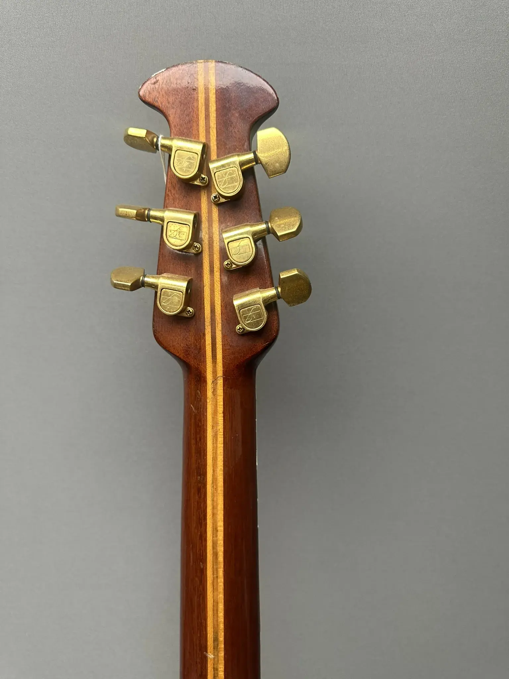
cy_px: 340
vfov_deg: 71.6
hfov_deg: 56.8
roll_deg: -0.6
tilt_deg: -14.8
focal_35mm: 24
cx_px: 254
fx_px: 471
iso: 200
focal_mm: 6.86
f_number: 1.78
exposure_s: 1/120
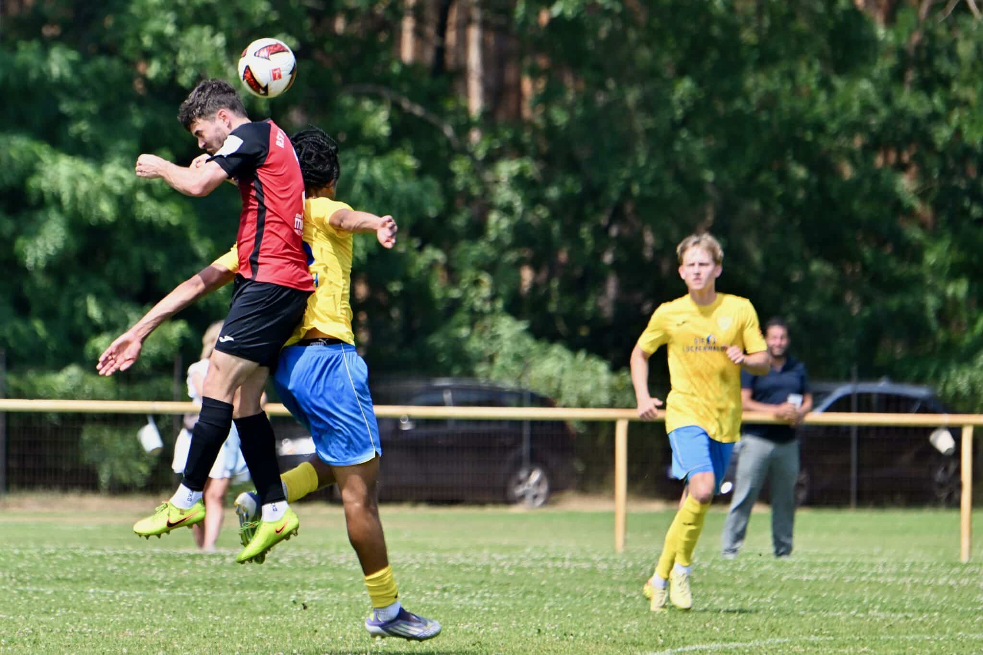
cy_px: 328
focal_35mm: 300
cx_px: 492
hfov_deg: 6.9
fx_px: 8190
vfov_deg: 4.6
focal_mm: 300
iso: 280
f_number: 5.6
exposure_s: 1/1600
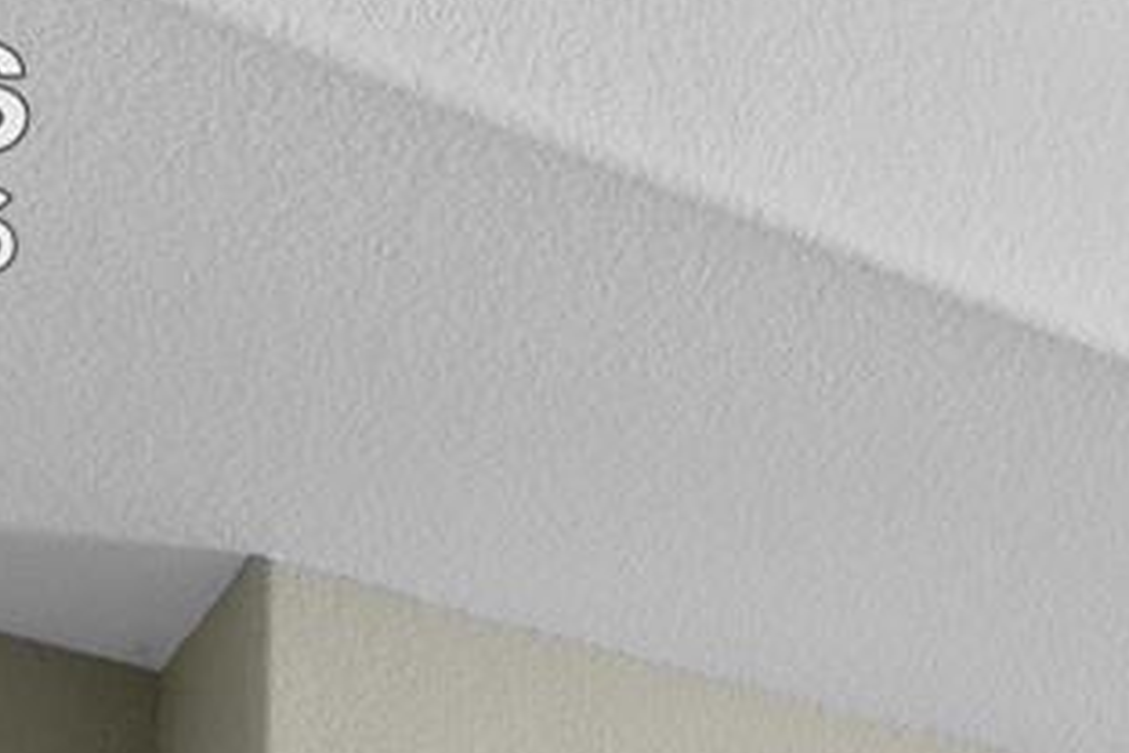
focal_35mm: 88
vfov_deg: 12.6
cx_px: 1842
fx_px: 2757
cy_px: 1723
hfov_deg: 19.2
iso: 320
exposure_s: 1/2.5
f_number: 8
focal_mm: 11.3
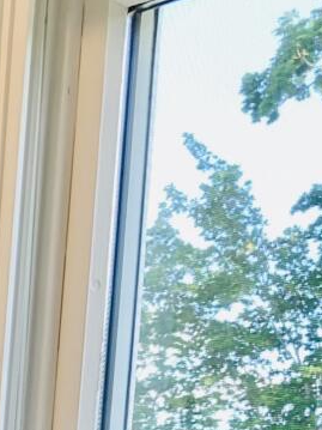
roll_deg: -4.8
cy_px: 812
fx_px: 1936
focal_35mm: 156
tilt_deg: -3.6
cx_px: -324
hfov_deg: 9.0
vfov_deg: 11.6
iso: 50
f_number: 1.8
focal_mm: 3.99
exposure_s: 1/120
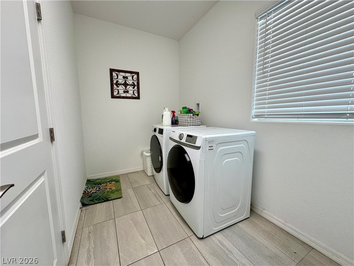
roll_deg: +0.1
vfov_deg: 85.7
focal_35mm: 14
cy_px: 133
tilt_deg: -6.2
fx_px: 143
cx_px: 177
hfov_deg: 102.1
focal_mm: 2.22
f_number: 2.2
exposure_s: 1/120
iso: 125
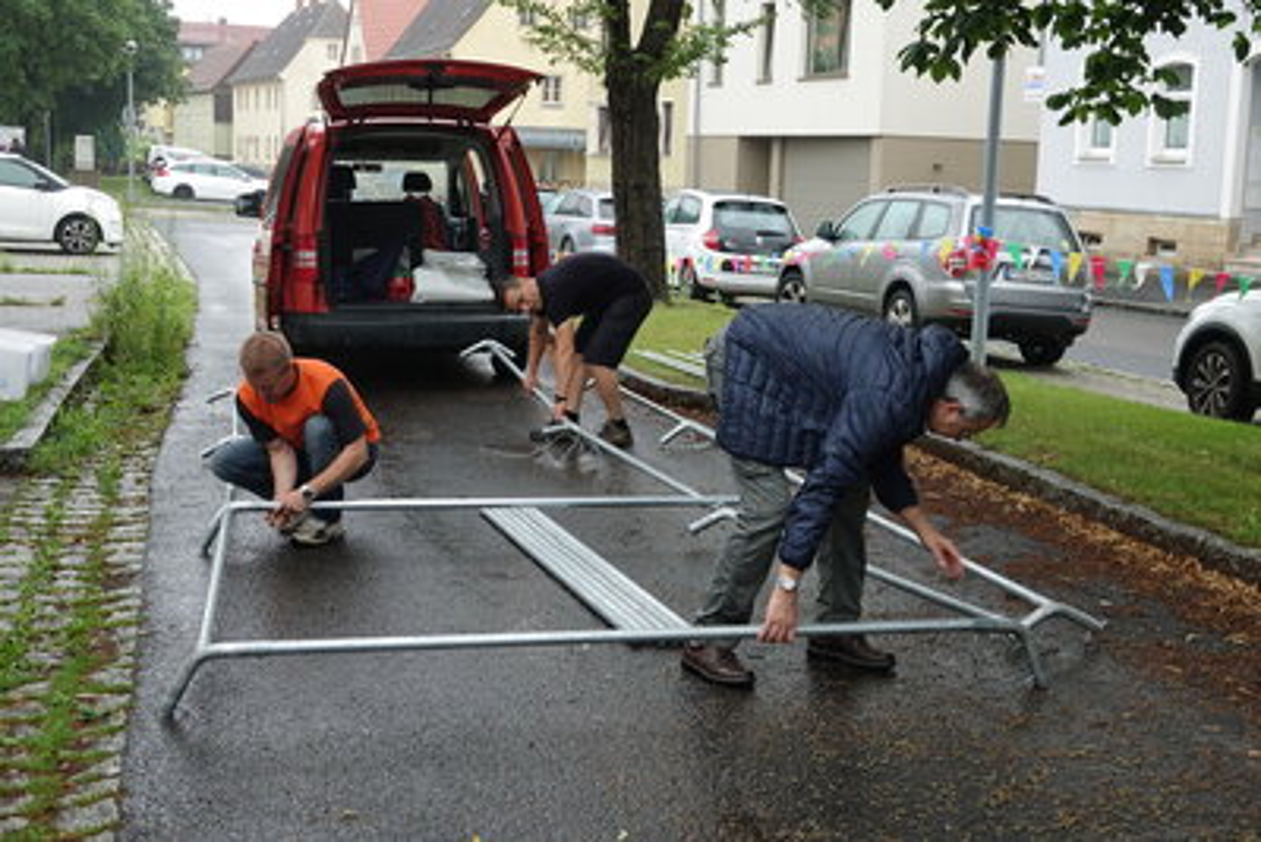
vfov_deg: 29.3
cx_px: 630
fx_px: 1612
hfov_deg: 42.7
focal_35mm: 46
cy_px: 421
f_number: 3.2
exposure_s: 1/80
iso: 100
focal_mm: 16.92
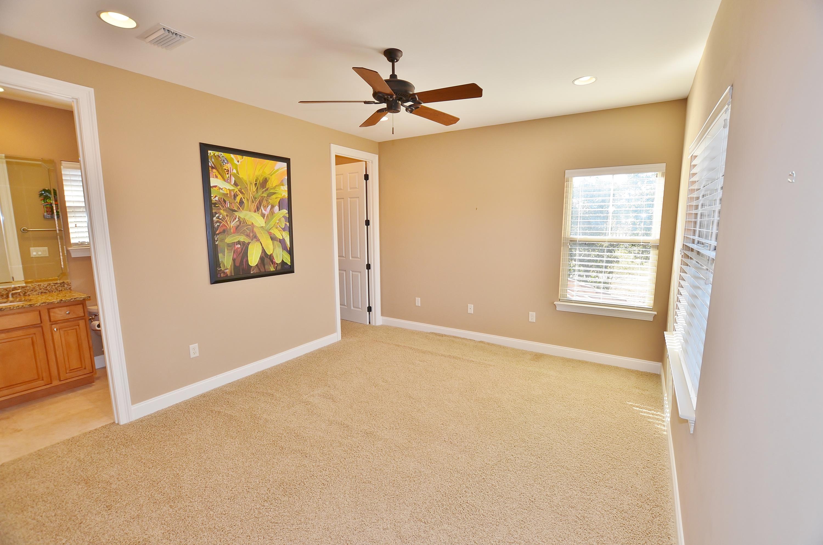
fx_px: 394
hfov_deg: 92.6
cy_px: 272
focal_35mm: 17
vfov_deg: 69.4
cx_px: 412
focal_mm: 11.5
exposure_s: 1/80
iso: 200
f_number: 4.5
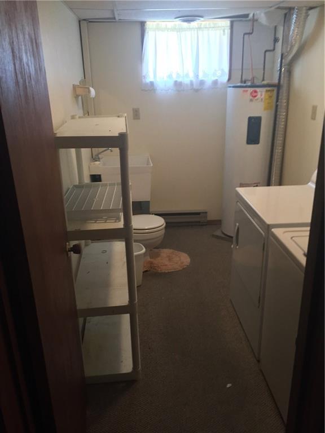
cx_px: 162
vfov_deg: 61.7
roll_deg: +2.4
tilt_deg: -19.3
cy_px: 216
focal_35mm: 29
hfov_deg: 48.2
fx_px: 363
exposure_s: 1/30
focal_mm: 4.15
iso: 250
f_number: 2.2
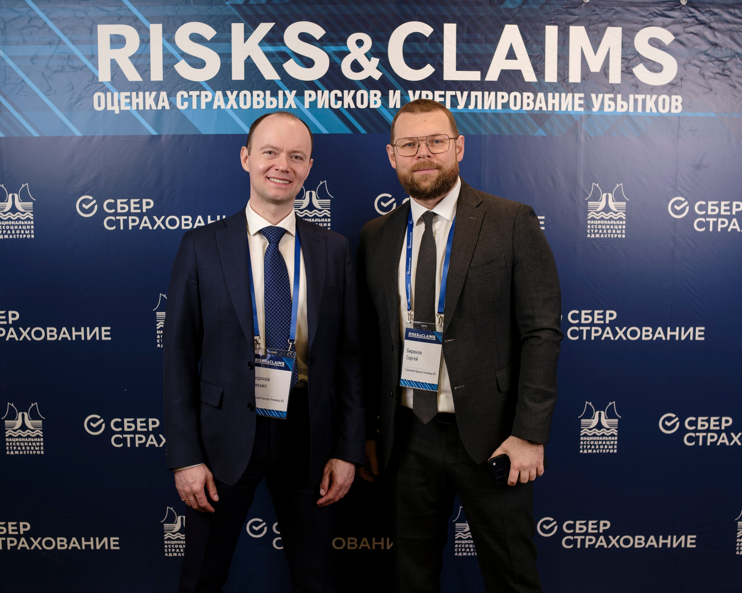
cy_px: 296
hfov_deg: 43.9
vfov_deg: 35.8
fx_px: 919
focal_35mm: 42
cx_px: 345
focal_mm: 23
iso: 500
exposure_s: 1/125
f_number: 3.2
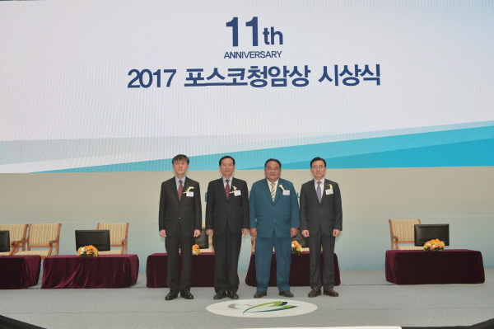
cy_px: 164
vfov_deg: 35.0
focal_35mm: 38
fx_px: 521
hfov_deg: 50.7
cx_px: 247
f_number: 5
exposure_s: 1/125
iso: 1000
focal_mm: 38
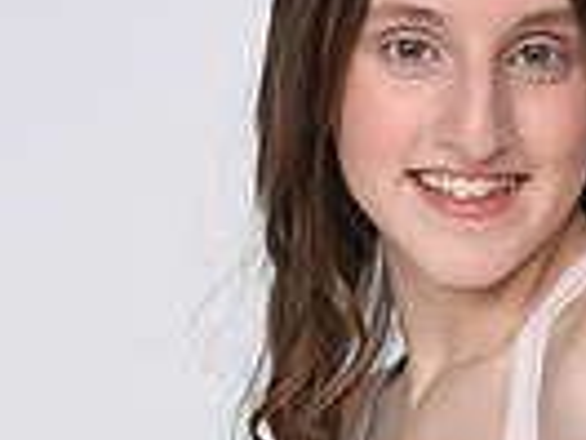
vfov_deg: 6.3
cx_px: 495
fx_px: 3927
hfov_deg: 8.5
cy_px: 702
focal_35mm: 232
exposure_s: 1/125
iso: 160
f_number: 9
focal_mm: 55
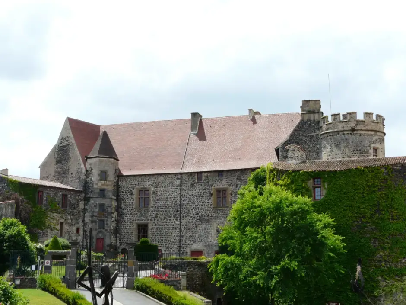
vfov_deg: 24.0
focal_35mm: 61
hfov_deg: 31.7
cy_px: 152
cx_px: 187
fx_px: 715
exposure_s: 1/320
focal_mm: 9.2
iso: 100
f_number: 5.6
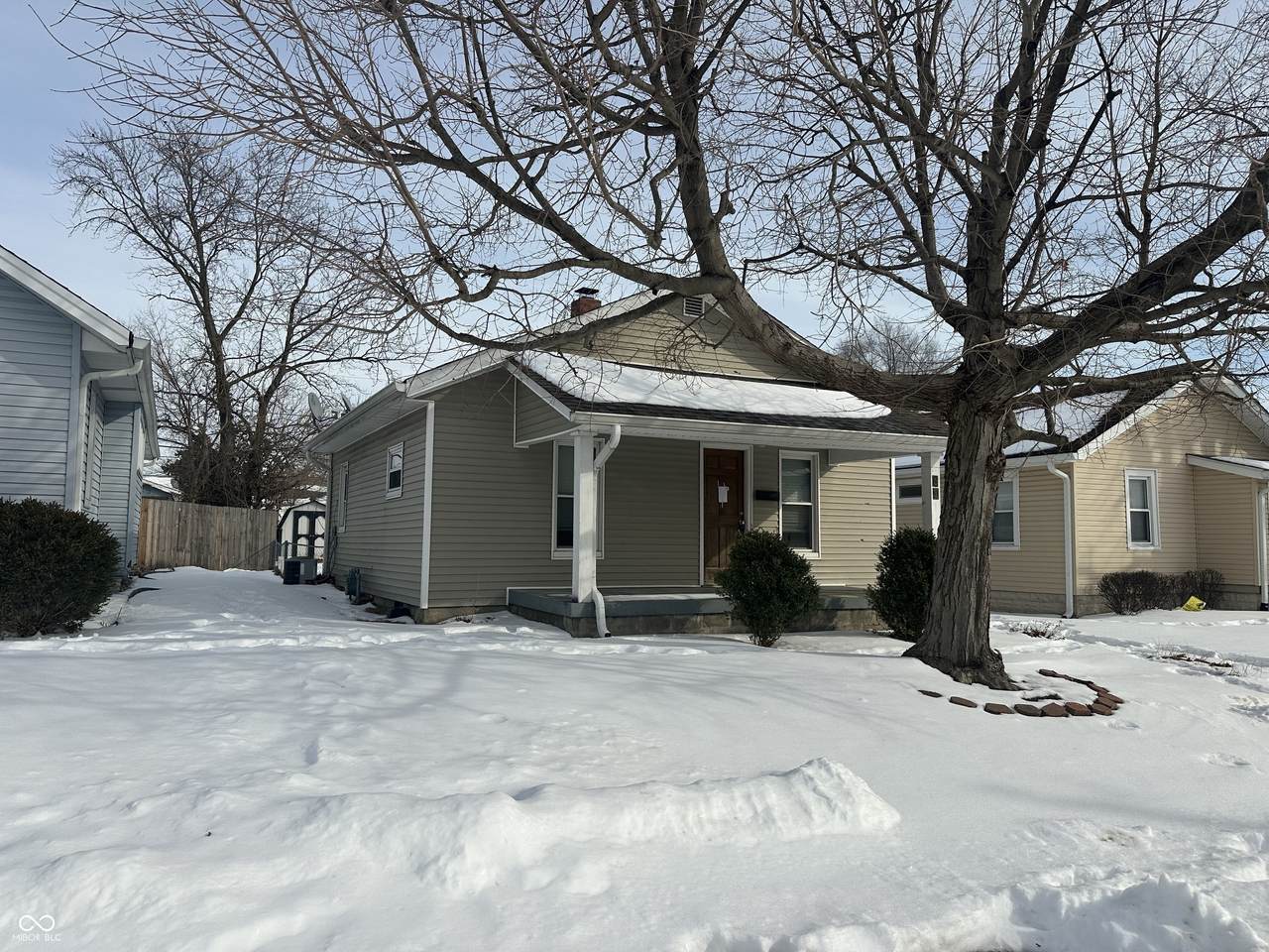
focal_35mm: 24
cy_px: 476
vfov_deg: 56.8
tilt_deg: +4.5
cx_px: 634
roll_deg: -0.8
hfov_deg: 71.6
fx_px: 880
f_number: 1.78
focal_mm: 6.86
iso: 80
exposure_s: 1/8929
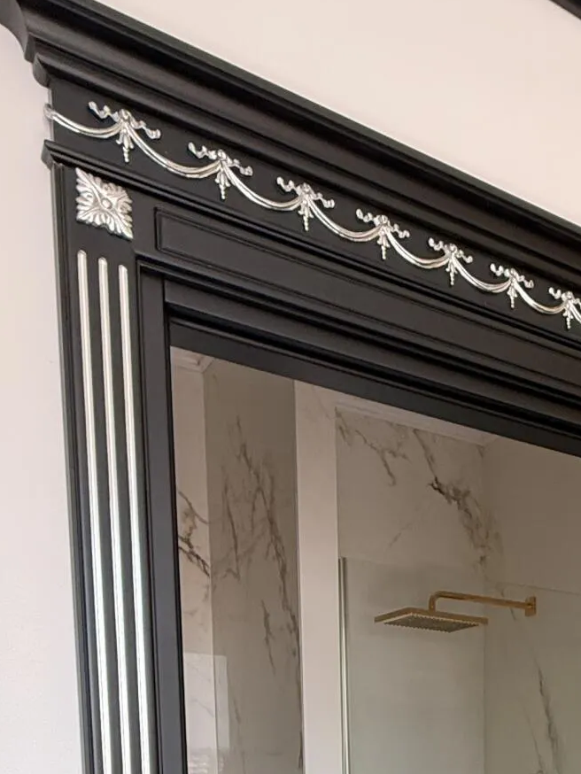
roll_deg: -1.3
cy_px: 867
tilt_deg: -5.5
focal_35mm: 41
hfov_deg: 30.2
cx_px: 688
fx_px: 917
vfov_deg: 37.6
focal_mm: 2.22
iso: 320
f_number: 2.2
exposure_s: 1/99
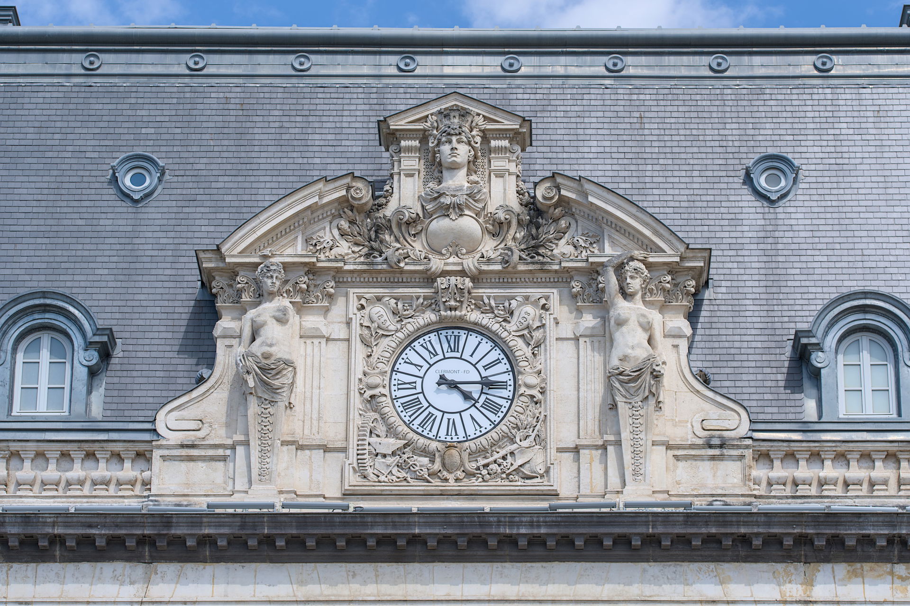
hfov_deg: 15.2
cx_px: 455
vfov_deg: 10.1
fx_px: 3411
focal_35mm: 135
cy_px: 303
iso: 200
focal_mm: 90
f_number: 8
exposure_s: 1/280
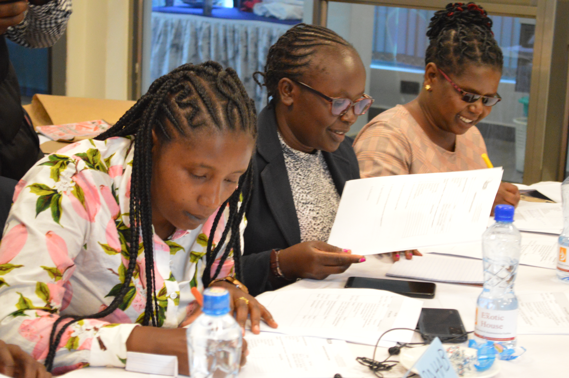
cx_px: 284
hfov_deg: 24.6
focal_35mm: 82
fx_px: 1303
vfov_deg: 16.5
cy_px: 189
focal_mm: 55
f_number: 5.6
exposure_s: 1/80
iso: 3200
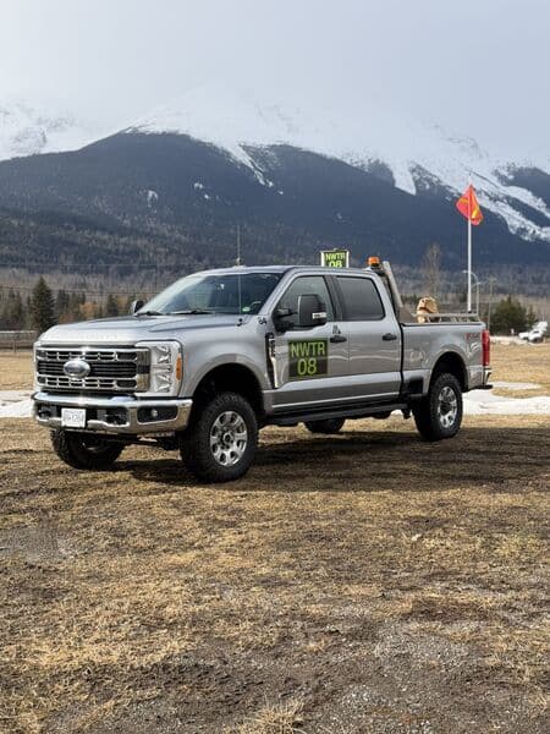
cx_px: 275
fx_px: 1017
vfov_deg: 39.7
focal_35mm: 48
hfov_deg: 30.3
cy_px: 367
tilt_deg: -1.4
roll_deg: +0.1
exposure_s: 1/3891
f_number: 1.78
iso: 64
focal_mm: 6.76
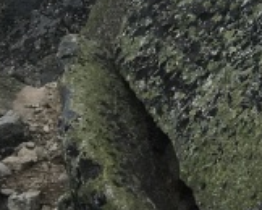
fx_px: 1390
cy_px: -279
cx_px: 522
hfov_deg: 10.0
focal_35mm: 179
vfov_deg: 8.0
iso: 25
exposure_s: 1/1099
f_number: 2.2
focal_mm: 4.15
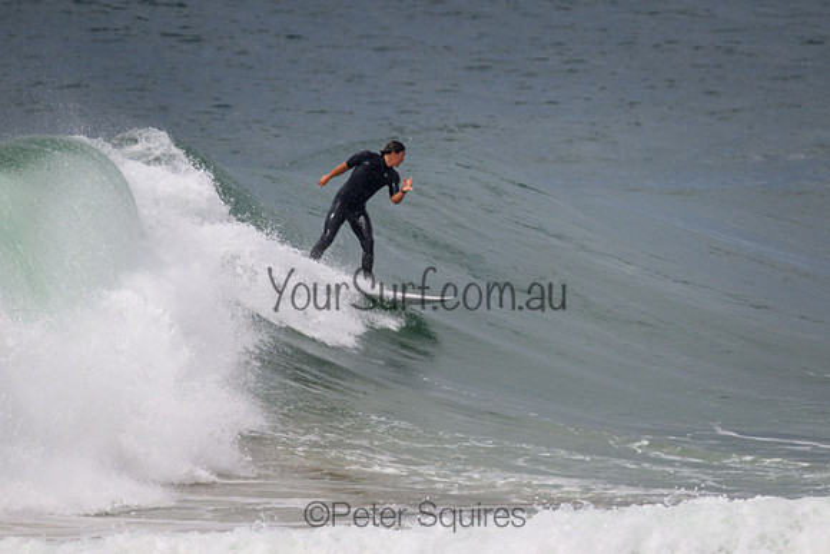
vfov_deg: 1.3
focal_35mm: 1099
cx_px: 491
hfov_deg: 1.9
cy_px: 247
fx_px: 25333
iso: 560
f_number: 11
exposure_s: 1/2000
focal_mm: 800
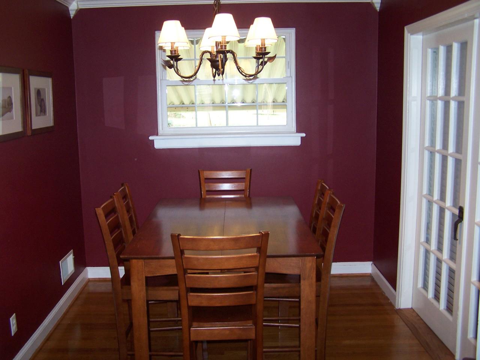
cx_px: 240
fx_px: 527
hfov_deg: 49.0
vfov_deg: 37.7
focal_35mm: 38
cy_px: 180
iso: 140
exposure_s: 1/60
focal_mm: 6.3
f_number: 2.8
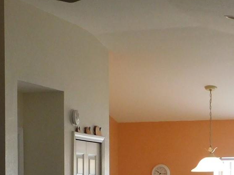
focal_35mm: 146
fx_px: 987
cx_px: 81
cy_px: 200
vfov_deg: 10.0
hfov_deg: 13.5
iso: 400
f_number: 3.8
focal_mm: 9
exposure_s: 1/30
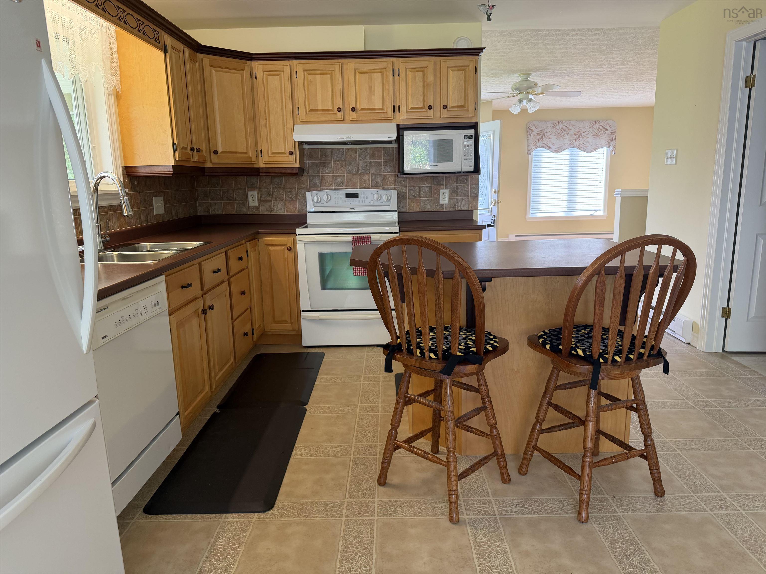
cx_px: 383
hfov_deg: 71.6
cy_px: 287
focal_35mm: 24
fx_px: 531
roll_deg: +1.1
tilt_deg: -11.4
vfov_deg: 56.8
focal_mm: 6.76
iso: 160
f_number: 1.78
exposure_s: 1/60
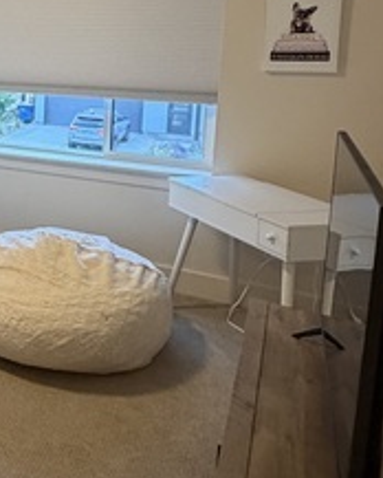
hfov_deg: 28.2
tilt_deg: -6.5
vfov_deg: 42.0
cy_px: 102
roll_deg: -0.1
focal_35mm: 42
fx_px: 594
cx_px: -136
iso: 320
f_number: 2.2
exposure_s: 1/60
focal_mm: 2.22
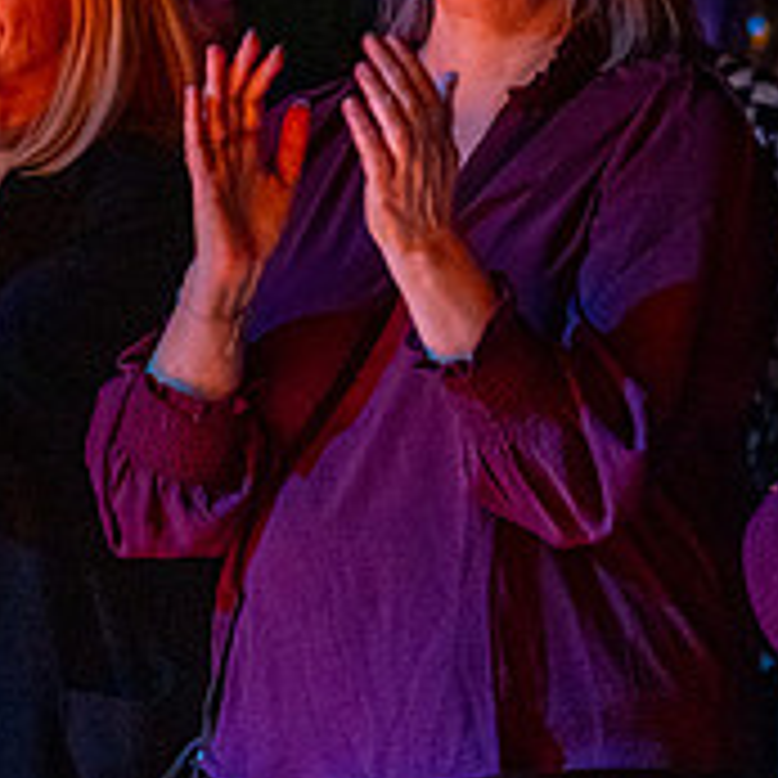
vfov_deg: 5.7
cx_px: 625
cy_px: 341
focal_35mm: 307
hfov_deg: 5.7
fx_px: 7806
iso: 6400
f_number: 1.4
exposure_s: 1/160
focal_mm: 85
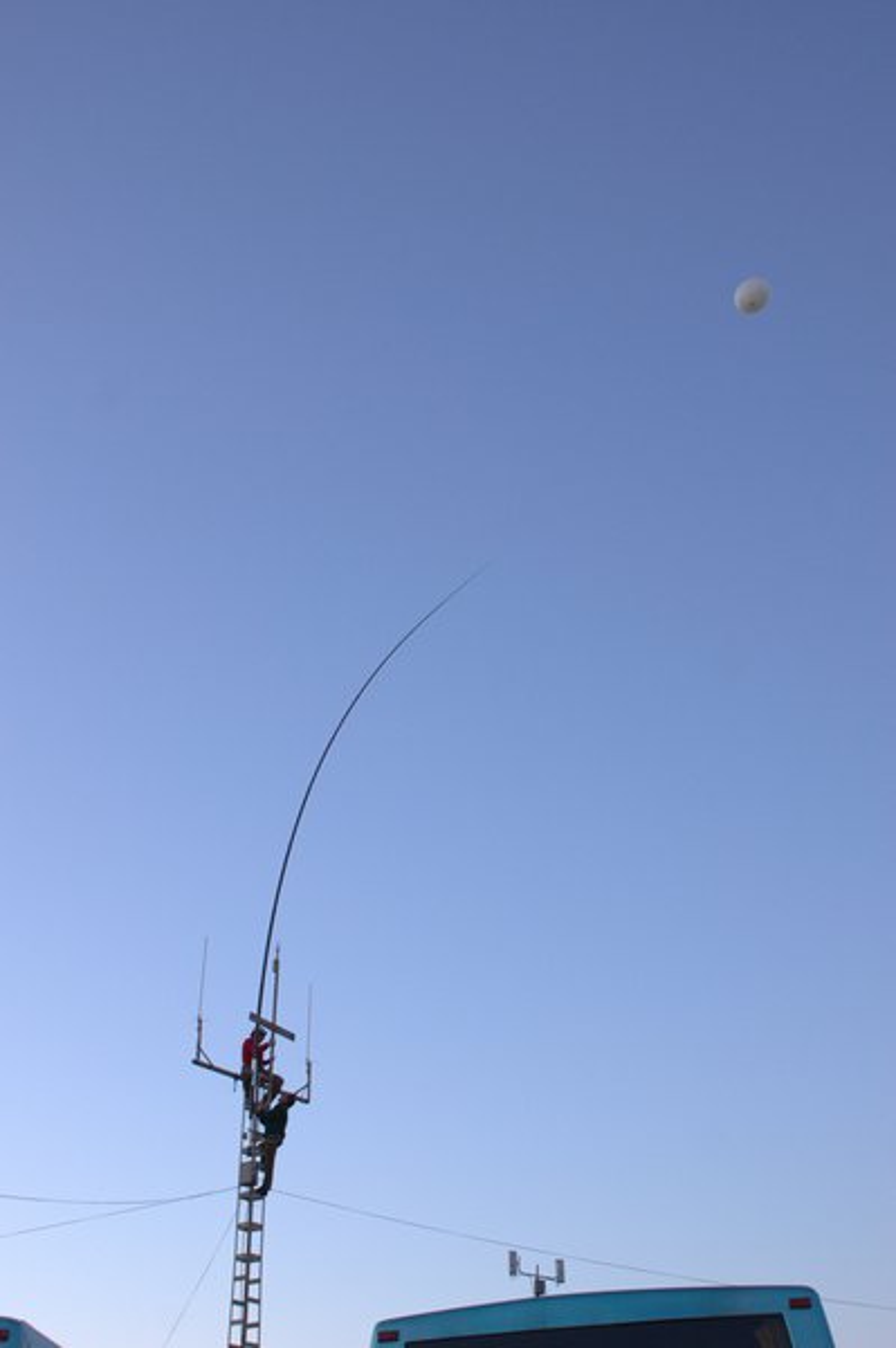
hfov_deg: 34.2
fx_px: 1458
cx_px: 448
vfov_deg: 49.6
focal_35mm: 39
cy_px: 674
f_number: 5.6
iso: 100
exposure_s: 1/60
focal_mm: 26
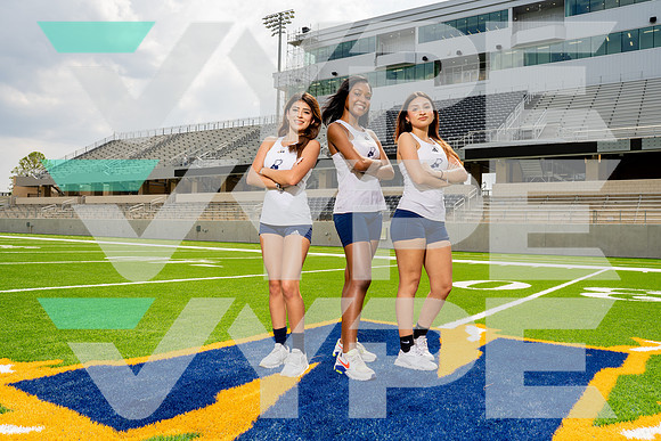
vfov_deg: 45.7
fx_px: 524
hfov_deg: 64.5
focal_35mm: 29
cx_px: 330
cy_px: 220
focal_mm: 28
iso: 100
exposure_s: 1/250
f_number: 8
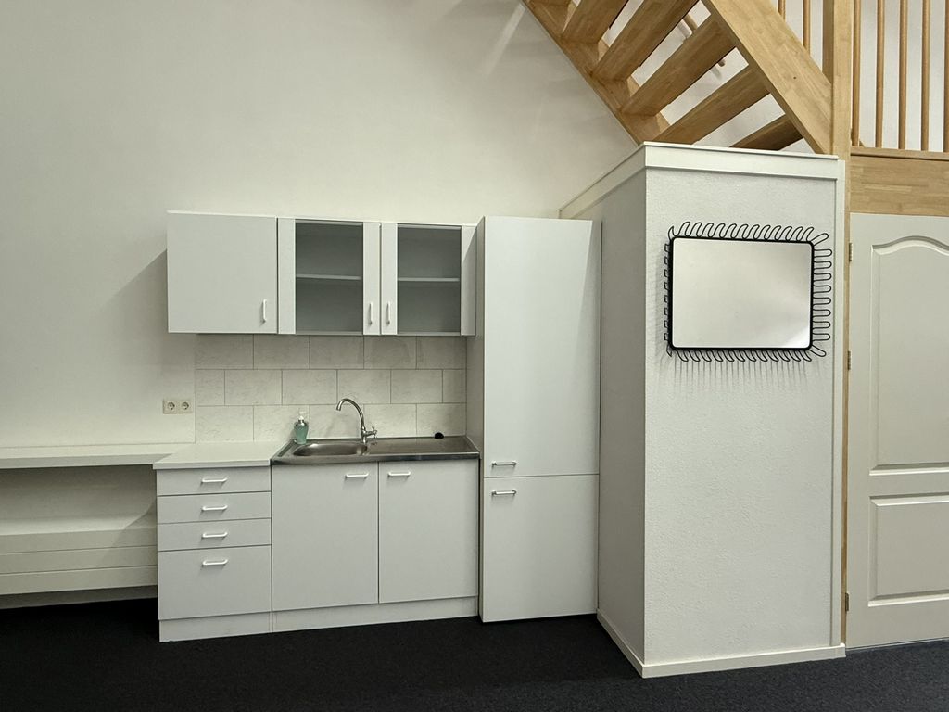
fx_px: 384
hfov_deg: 102.1
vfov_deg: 85.7
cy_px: 356
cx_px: 474
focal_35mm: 14
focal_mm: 2.22
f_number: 2.2
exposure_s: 1/50
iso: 250
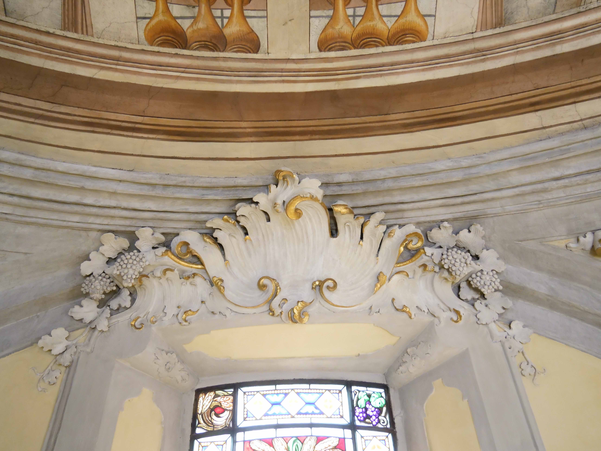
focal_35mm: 26
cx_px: 300
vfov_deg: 53.1
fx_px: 451
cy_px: 226
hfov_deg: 67.3
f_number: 3.5
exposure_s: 1/60
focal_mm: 13
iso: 2500
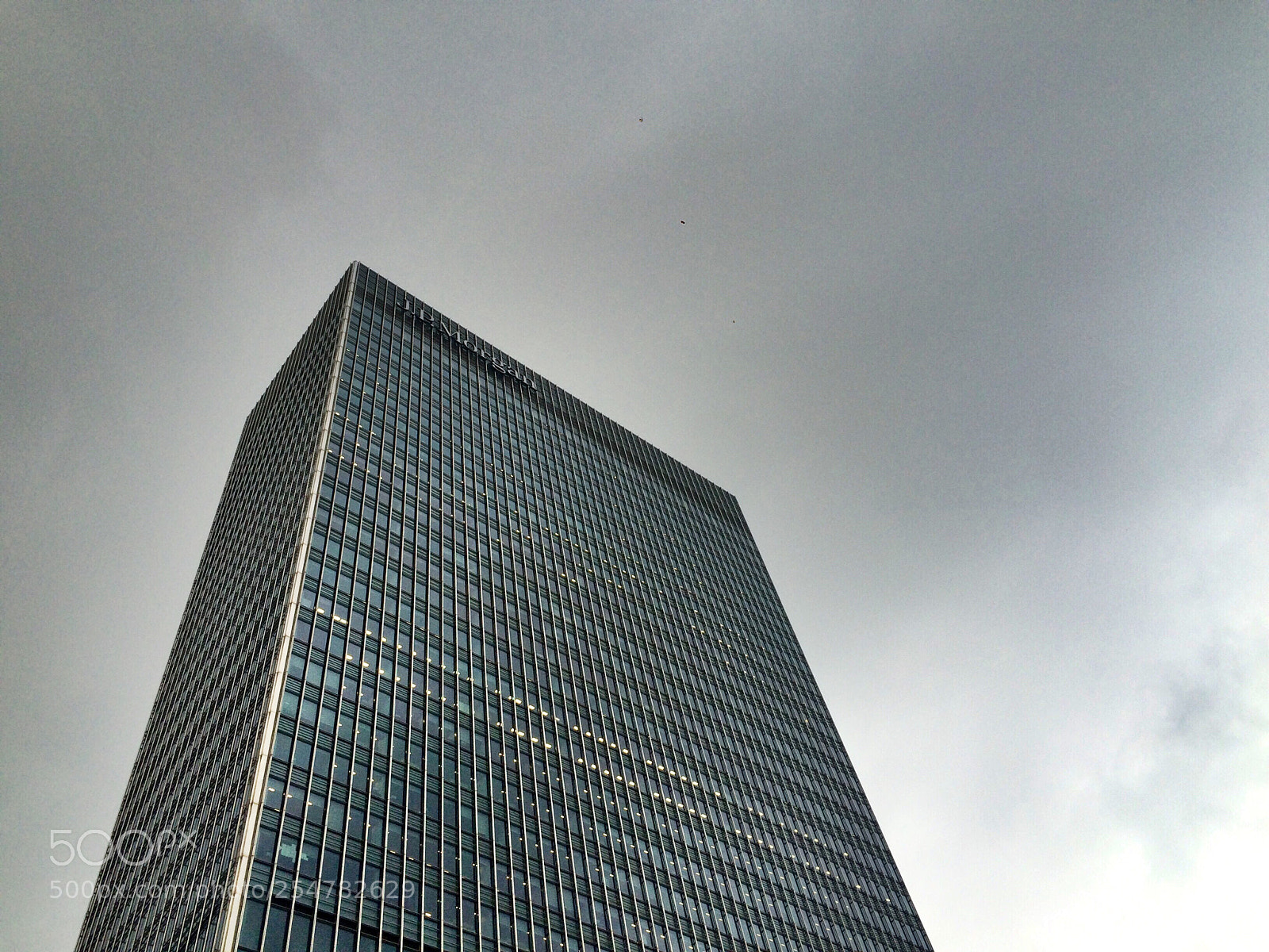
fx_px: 1063
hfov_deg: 61.7
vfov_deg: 48.2
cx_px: 634
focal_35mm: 29
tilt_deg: +57.6
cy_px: 476
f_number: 2.2
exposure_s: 1/373
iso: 32
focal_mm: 4.15
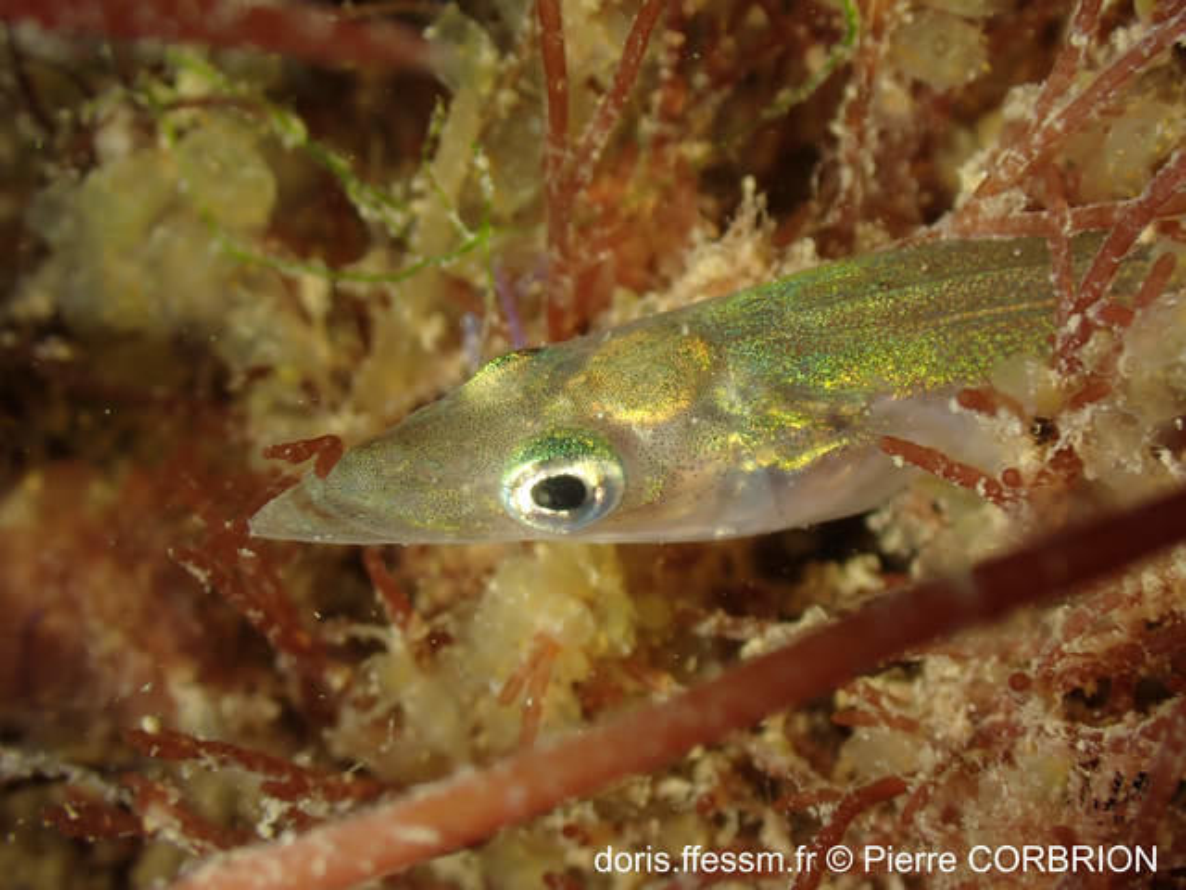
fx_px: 3426
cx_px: 593
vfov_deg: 14.8
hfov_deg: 19.6
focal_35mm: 100
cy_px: 445
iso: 100
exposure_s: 1/250
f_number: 6.3
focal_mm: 18
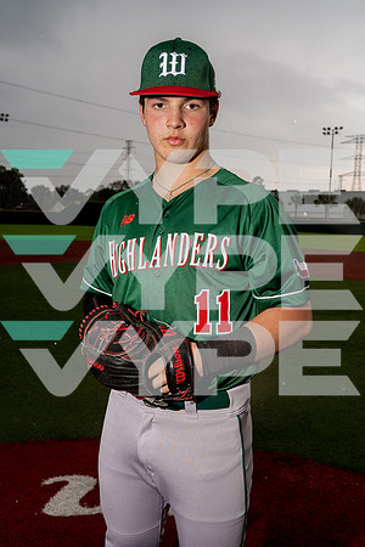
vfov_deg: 54.4
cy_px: 274
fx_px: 532
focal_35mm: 35
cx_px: 182
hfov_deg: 37.9
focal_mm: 35
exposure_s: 1/250
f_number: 7.1
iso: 320
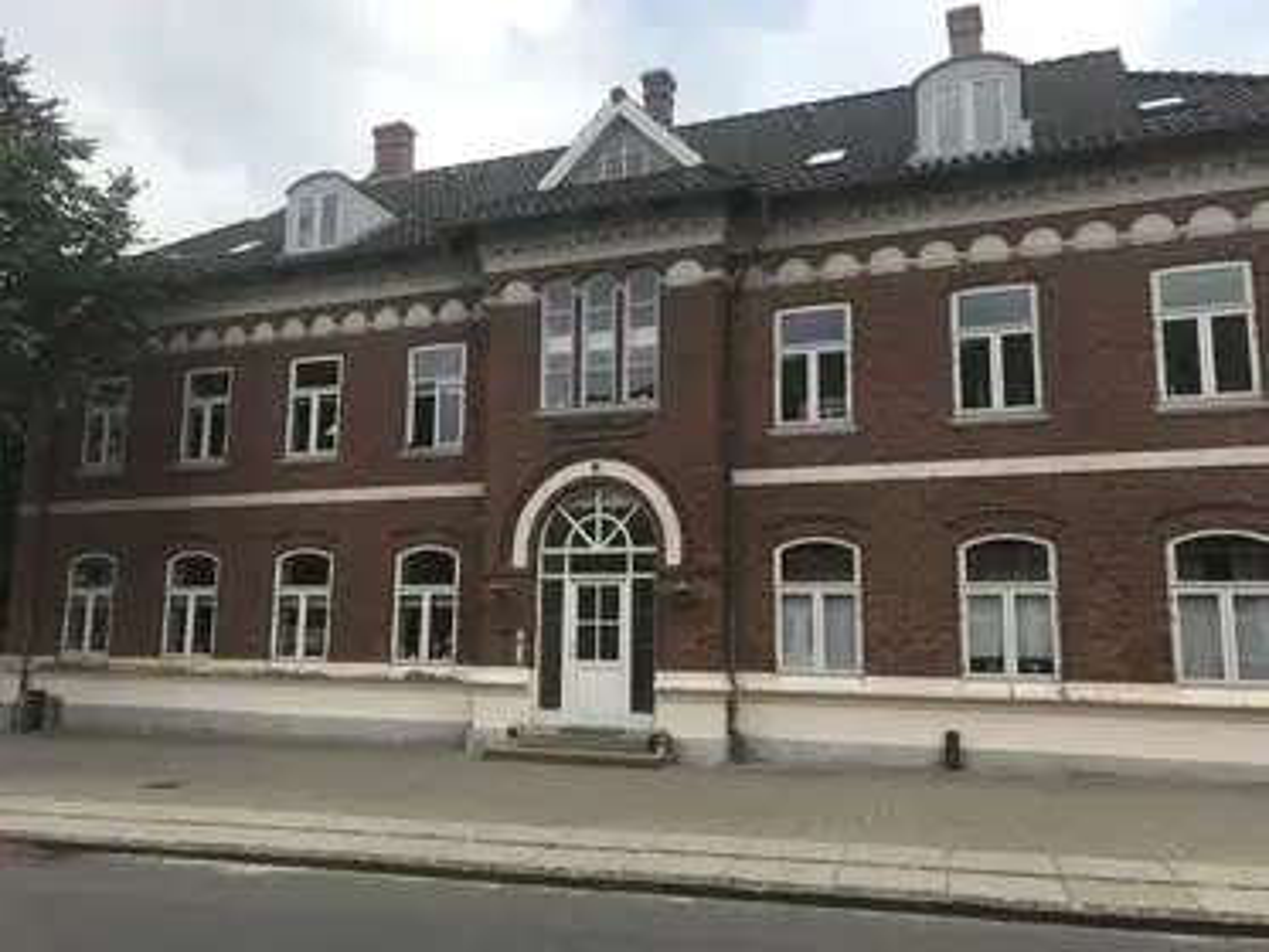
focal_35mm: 28
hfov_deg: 63.4
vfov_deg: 49.8
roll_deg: -0.5
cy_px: 476
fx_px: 1027
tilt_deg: +9.1
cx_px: 634
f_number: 1.8
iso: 20
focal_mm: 3.99
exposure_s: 1/1168
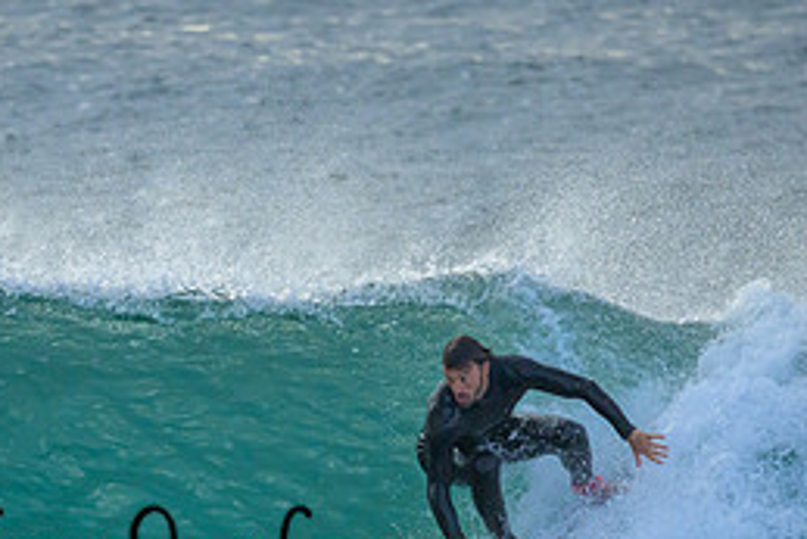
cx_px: 265
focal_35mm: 1792
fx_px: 40191
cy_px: 528
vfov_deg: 0.8
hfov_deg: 1.2
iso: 2200
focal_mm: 800
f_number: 6.3
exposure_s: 1/2500
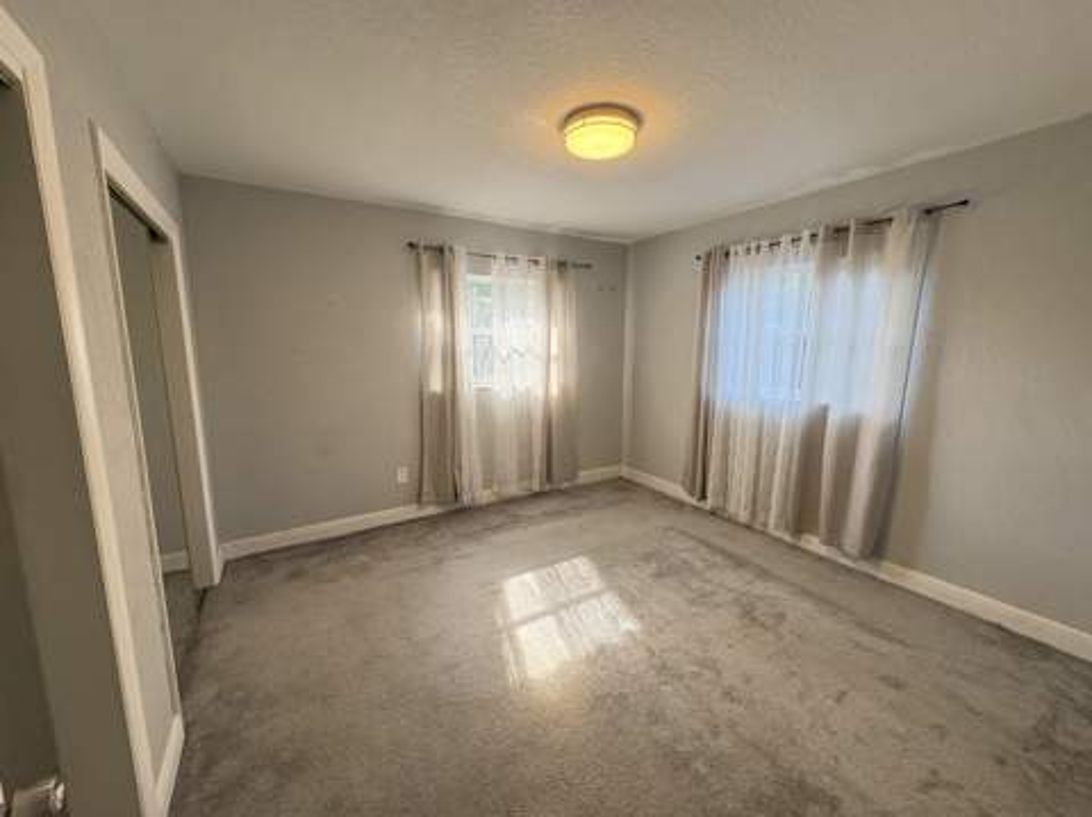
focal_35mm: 14
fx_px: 441
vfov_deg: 85.6
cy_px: 408
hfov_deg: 102.1
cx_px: 546
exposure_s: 1/120
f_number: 2.2
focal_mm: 2.22
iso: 320
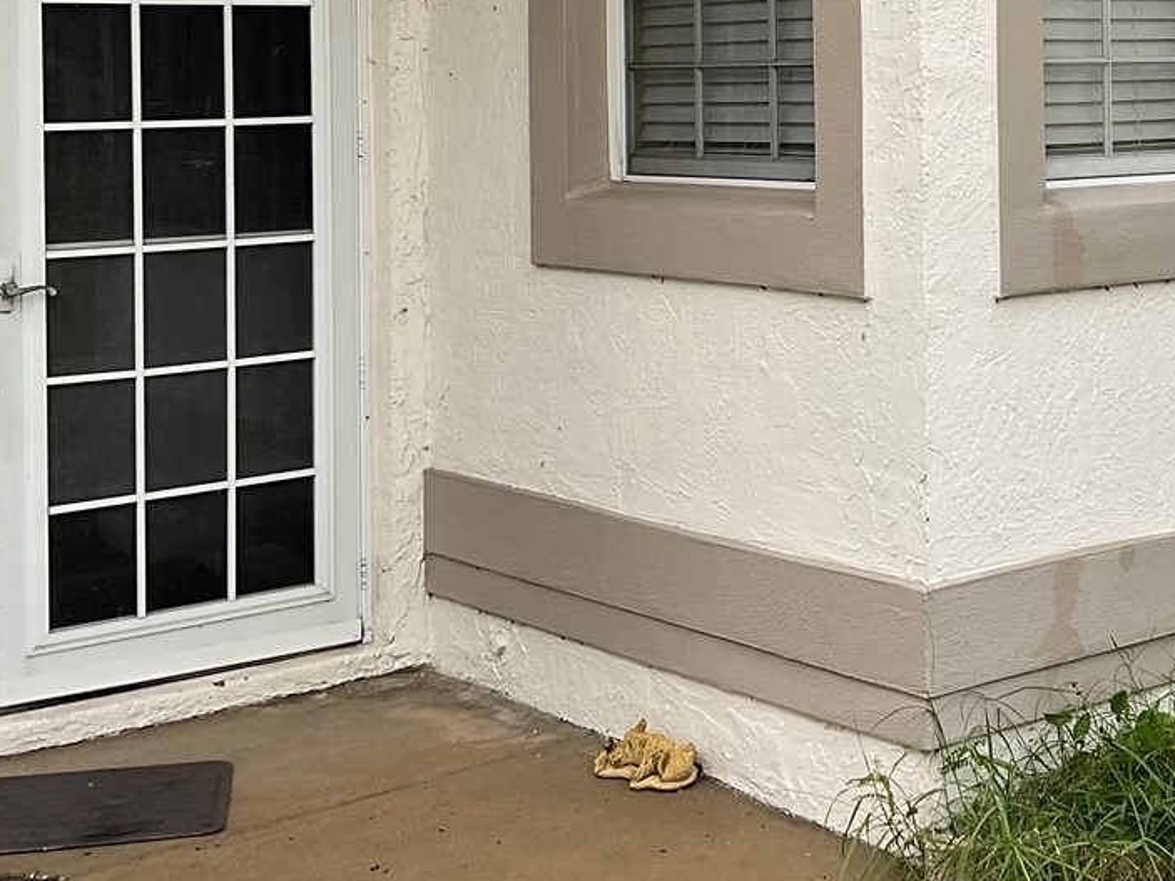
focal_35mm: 66
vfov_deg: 21.8
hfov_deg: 28.4
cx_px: 1025
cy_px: 109
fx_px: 2240
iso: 16
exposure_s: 1/237
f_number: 1.8
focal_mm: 3
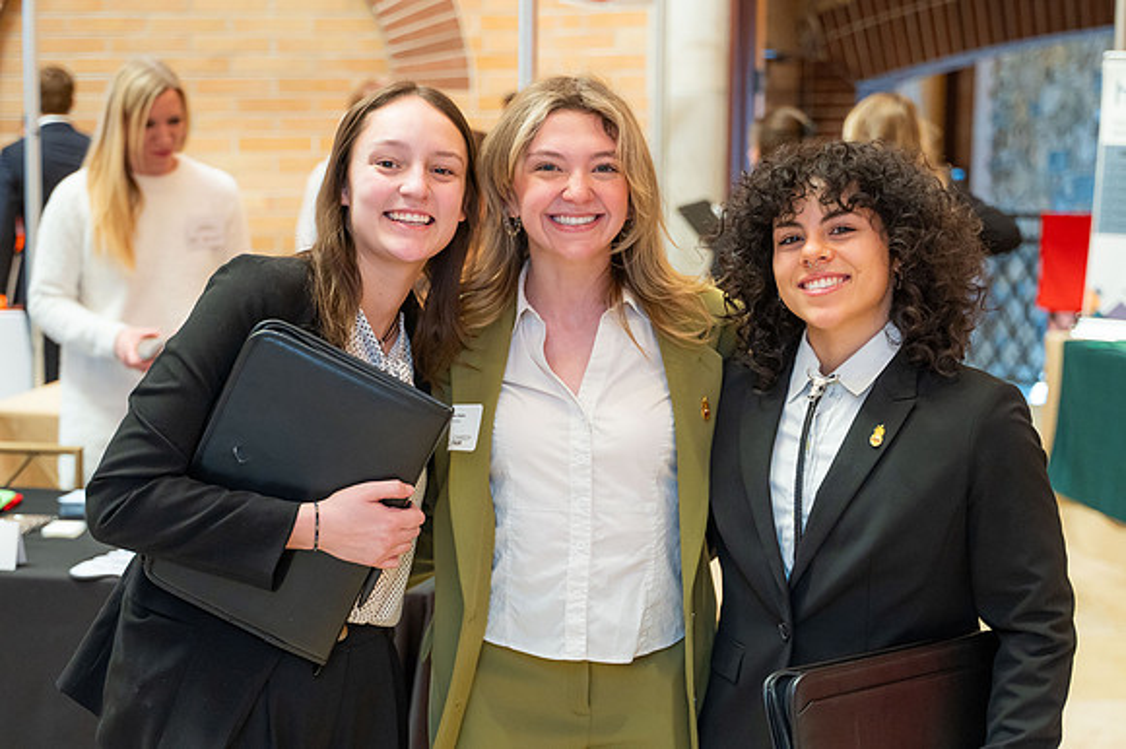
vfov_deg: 23.6
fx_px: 1789
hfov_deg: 34.9
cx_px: 522
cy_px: 396
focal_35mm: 57
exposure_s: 1/320
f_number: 2.8
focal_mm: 50
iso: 2500
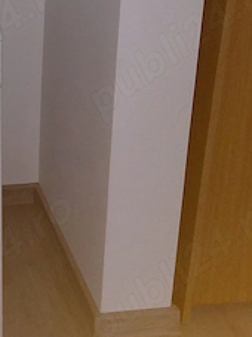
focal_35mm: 66
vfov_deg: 28.6
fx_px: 641
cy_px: 58
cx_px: -127
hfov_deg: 19.4
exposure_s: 1/100
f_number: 1.8
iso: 320
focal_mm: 5.23
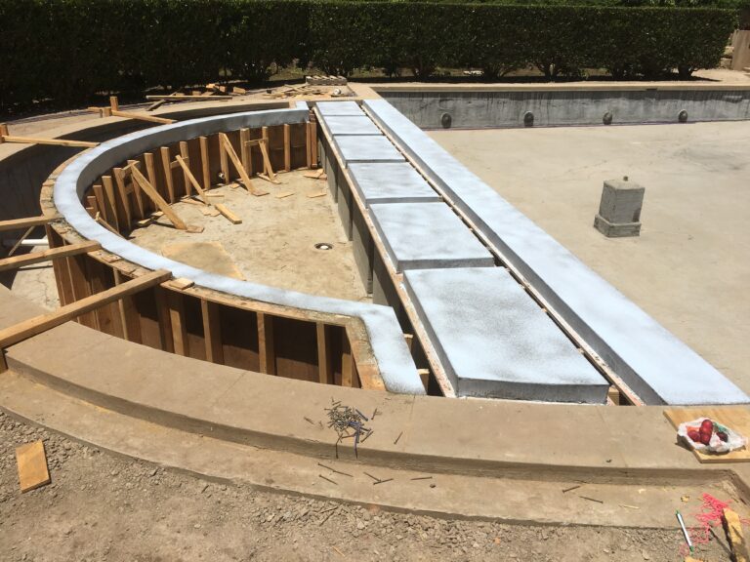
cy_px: 281
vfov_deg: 48.2
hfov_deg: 61.7
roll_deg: -0.3
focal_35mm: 29
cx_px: 375
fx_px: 628
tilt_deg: -22.5
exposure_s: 1/3846
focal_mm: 4.15
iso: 25
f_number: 2.2
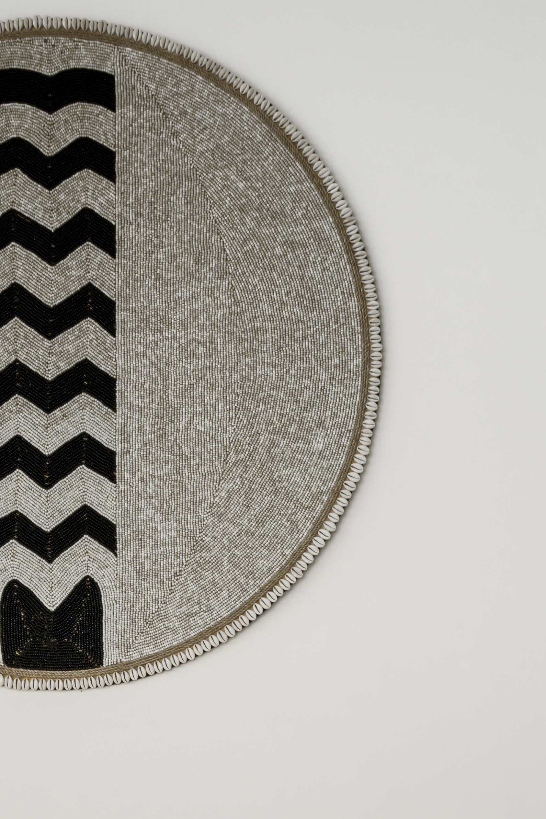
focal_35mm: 97
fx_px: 2207
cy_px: 971
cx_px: 415
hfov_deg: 14.0
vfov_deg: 19.8
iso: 200
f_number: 10
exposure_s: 1/125
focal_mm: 35
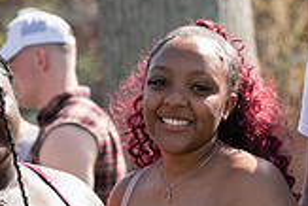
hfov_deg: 6.3
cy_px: 156
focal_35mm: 328
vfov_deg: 4.2
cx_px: 261
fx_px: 2809
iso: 200
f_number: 4
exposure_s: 1/500
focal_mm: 92
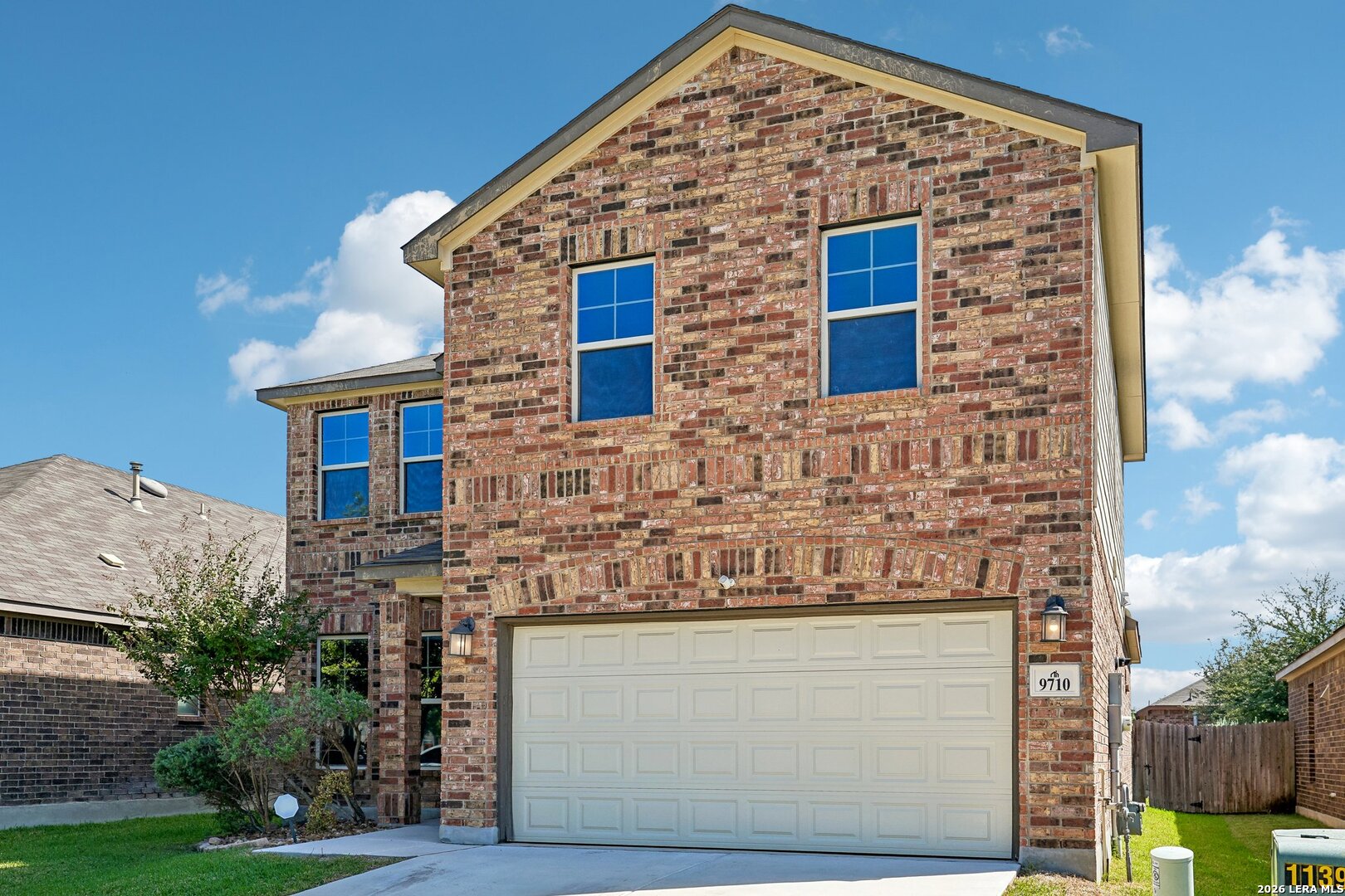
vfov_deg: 42.3
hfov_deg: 60.3
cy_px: 448
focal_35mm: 31
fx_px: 1158
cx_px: 672
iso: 200
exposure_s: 1/400
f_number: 8
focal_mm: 31
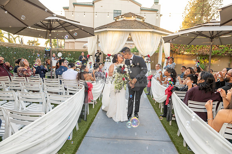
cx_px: 116
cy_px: 77
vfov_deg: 53.2
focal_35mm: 24
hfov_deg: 73.7
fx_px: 155
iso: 500
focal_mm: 24
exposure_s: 1/200
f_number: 5.6
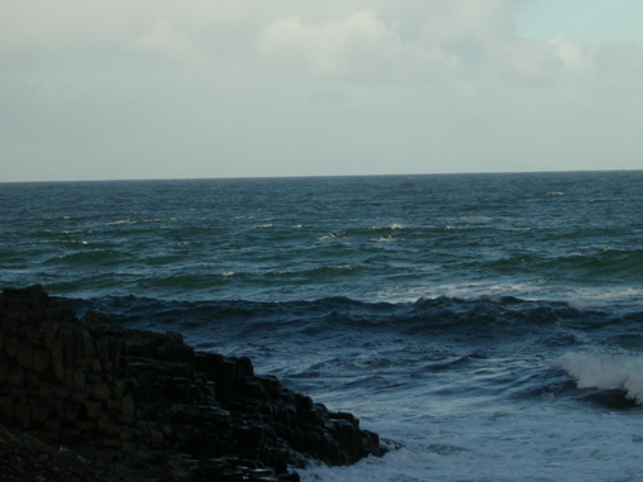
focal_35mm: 145
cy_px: 213
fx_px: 2693
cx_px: 297
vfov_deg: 10.2
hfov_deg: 13.6
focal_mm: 17.4
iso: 50
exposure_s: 1/427
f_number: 4.9
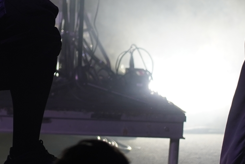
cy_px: -162
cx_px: -122
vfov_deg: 3.2
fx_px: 2906
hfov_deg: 4.8
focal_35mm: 427
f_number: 4
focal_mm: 105
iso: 500
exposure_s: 1/160
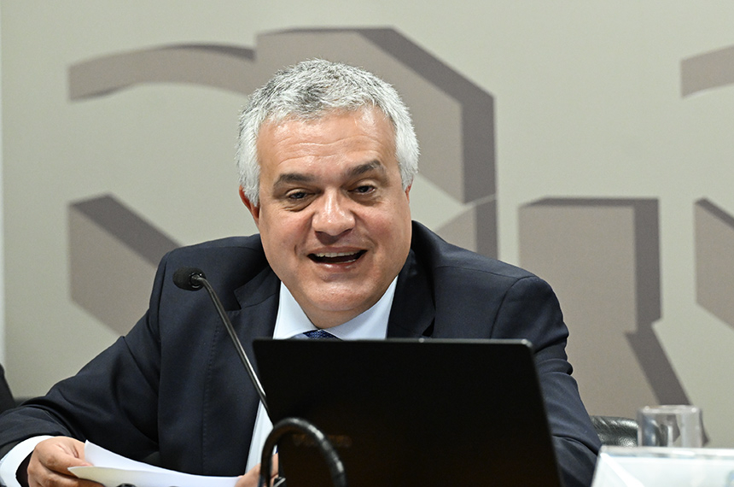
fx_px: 6105
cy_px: 244
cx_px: 367
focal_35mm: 300
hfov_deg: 6.9
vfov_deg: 4.6
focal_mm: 200
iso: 4000
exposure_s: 1/200
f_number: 4.5
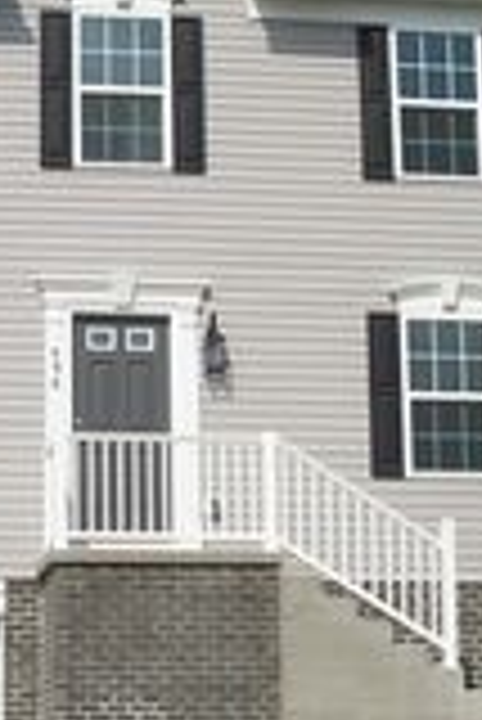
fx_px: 2084
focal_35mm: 104
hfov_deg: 13.0
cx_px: -18
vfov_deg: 19.6
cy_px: 353
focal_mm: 5.7
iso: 80
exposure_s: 1/400
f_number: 8.8
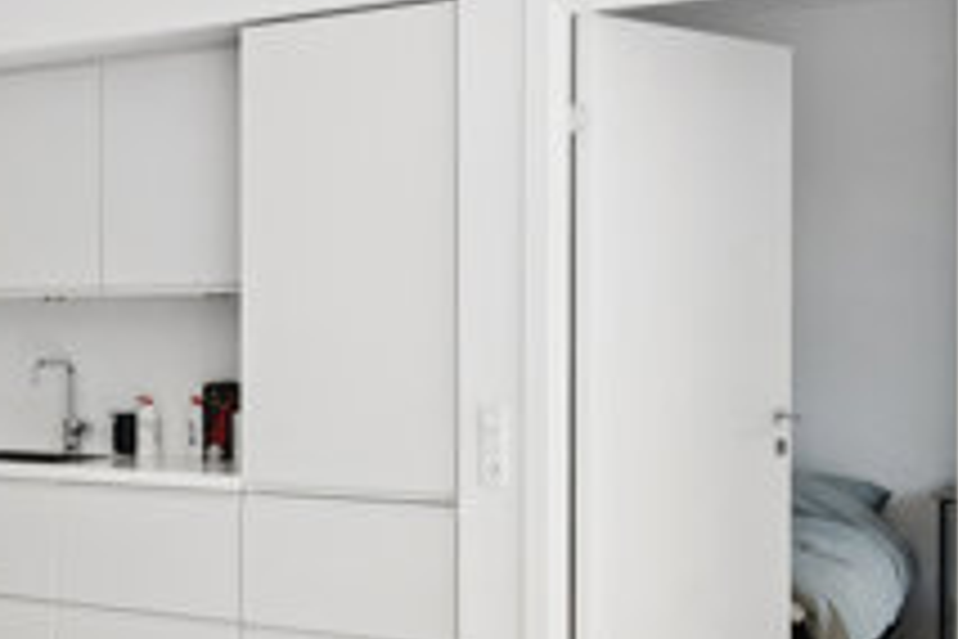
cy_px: 389
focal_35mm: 60
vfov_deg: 22.6
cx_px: 9
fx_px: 1597
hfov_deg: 31.1
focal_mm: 16
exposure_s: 1/160
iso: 400
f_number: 7.1
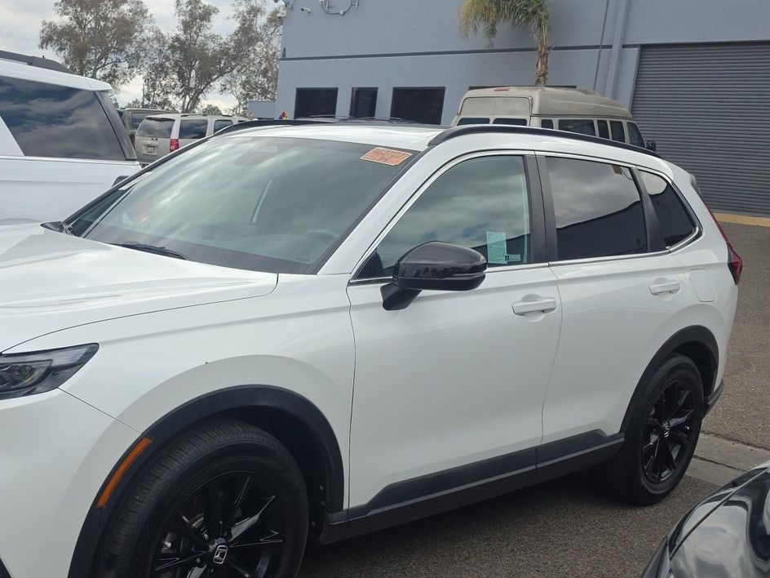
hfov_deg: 46.7
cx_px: 228
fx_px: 868
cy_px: 371
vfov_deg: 36.5
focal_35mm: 39
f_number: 1.4
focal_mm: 6.5
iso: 64
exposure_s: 1/5151
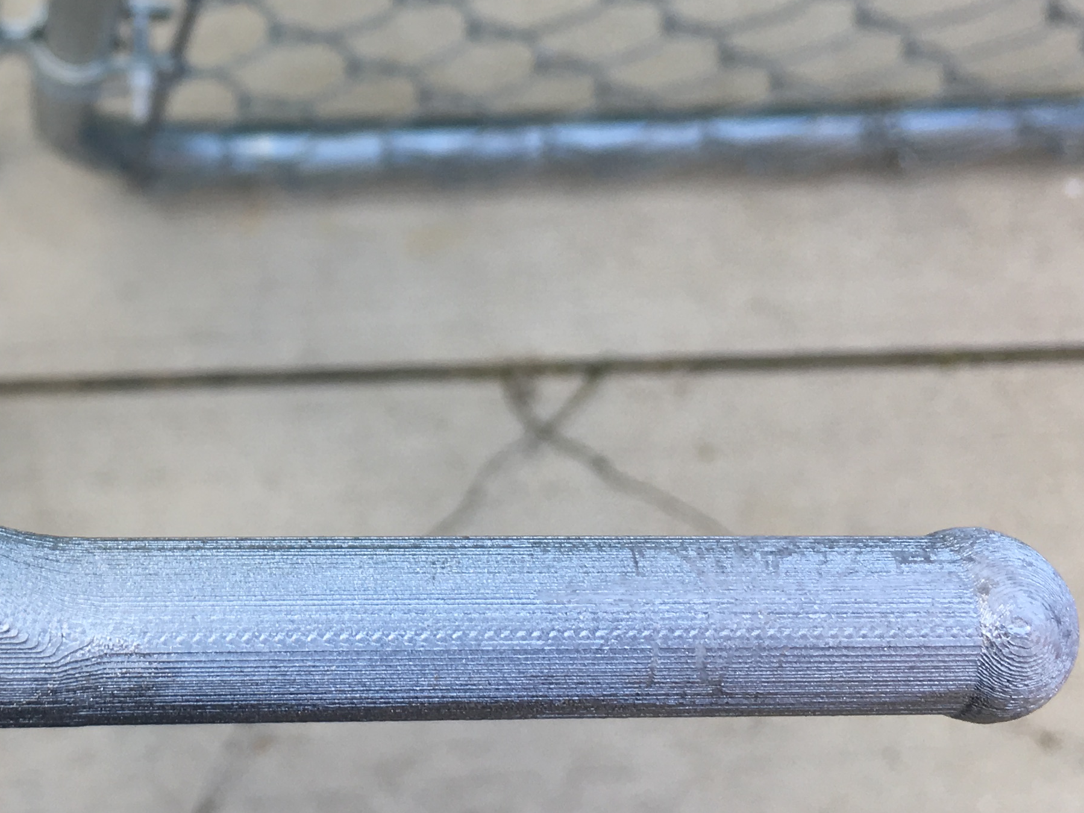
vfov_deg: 22.2
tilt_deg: -77.6
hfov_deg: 28.8
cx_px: 136
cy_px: 131
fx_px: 2035
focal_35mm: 65
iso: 25
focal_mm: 4.15
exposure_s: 1/178
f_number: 2.2
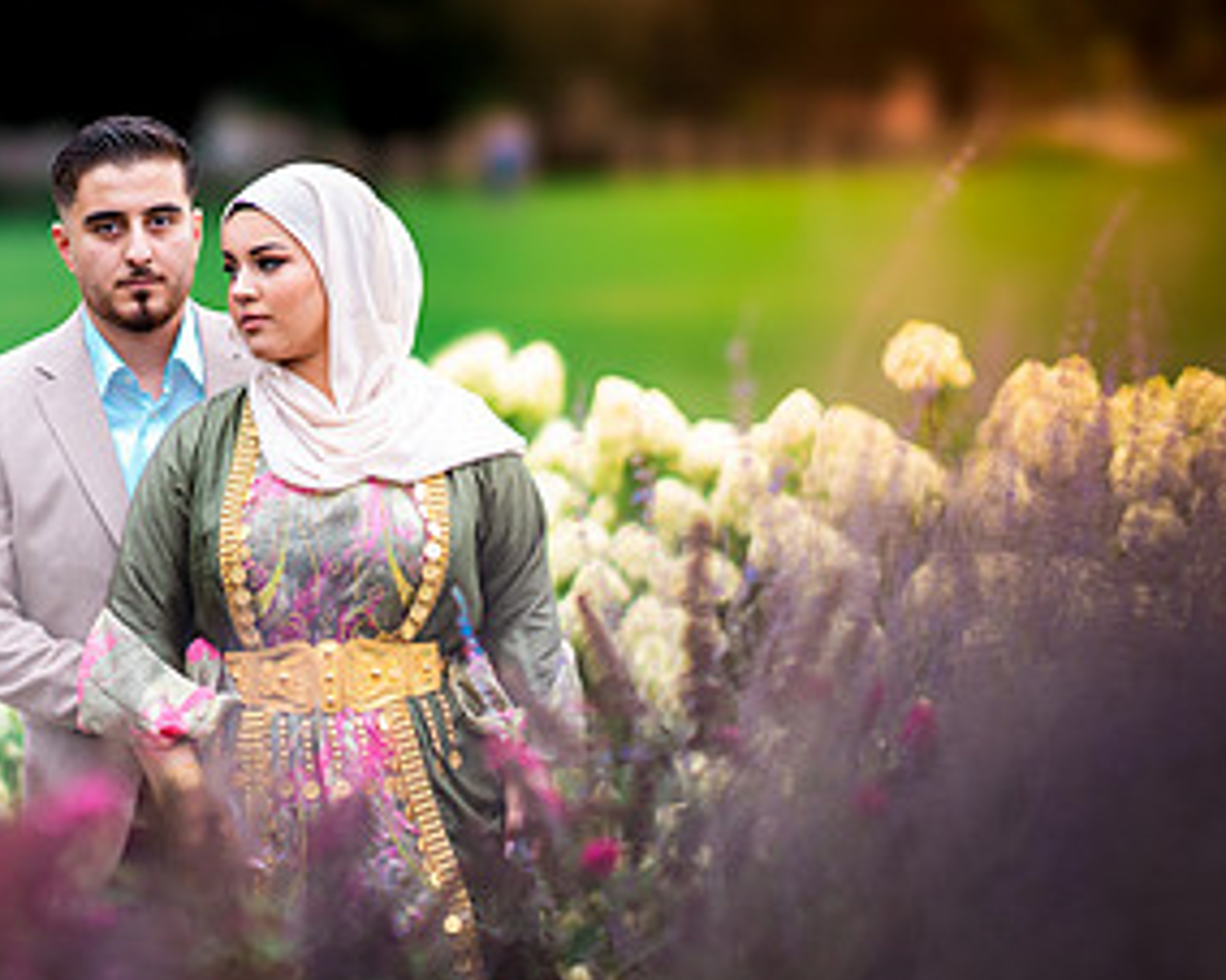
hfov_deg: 11.8
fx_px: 5912
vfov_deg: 9.5
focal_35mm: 163
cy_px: 568
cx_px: 401
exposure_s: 1/1250
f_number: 1.4
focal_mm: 85
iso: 100
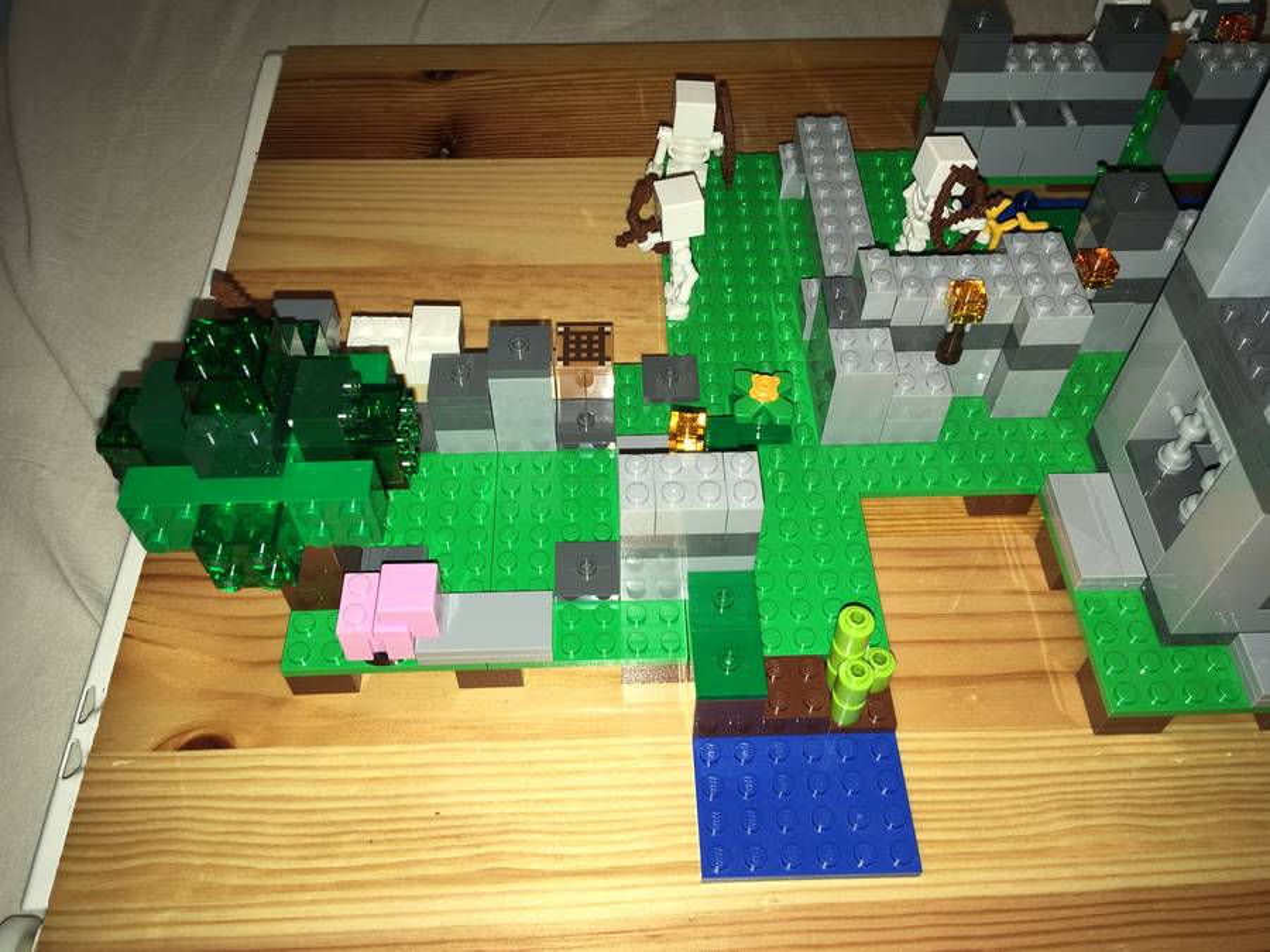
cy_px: 476
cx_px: 635
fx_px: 1064
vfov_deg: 48.2
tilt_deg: -52.4
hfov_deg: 61.7
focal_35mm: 29
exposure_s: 1/44
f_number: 2.2
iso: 25
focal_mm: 4.15
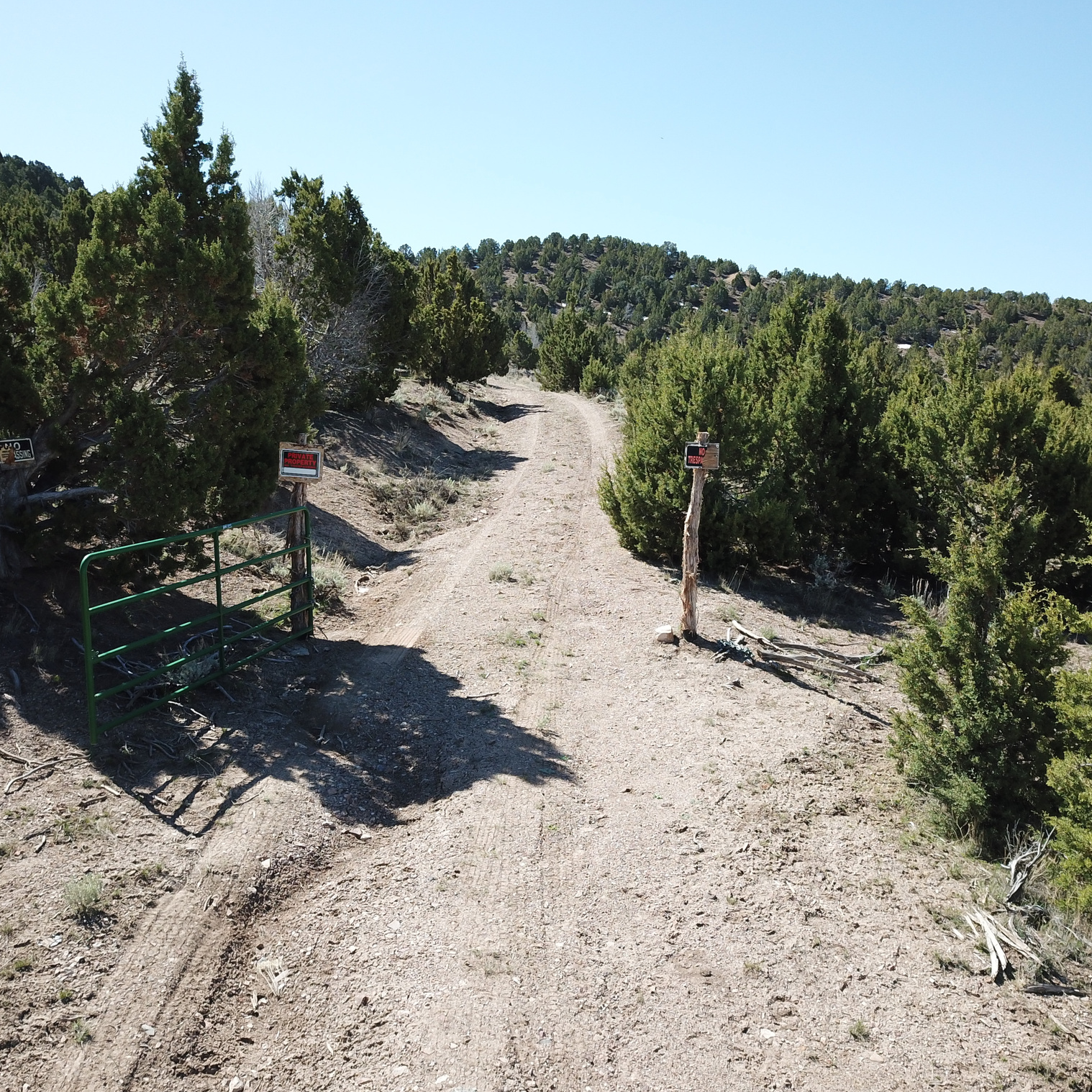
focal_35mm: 31
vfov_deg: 52.5
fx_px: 1106
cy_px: 548
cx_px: 570
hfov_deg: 52.5
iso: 100
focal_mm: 4.73
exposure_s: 1/754
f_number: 2.2
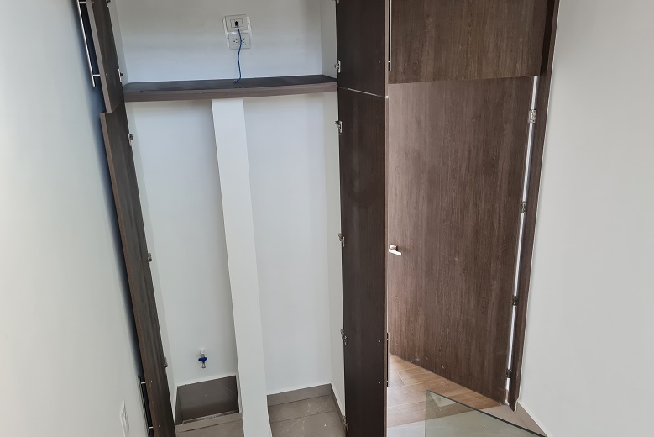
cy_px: 199
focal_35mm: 28
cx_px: 337
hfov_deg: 65.4
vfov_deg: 46.4
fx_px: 509
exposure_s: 1/60
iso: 200
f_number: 1.8
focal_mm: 5.4
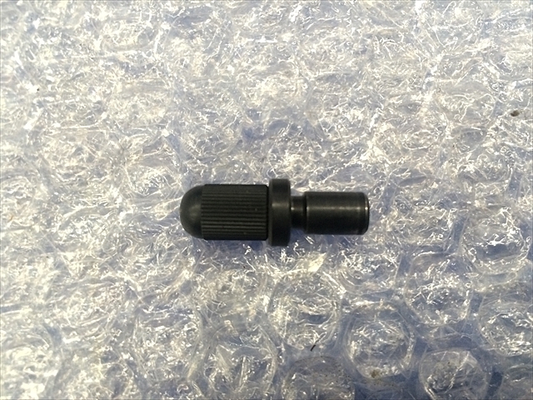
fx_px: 447
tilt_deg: -83.5
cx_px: 266
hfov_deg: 61.7
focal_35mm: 29
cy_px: 200
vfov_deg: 48.2
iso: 100
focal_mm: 4.15
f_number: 2.2
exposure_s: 1/30
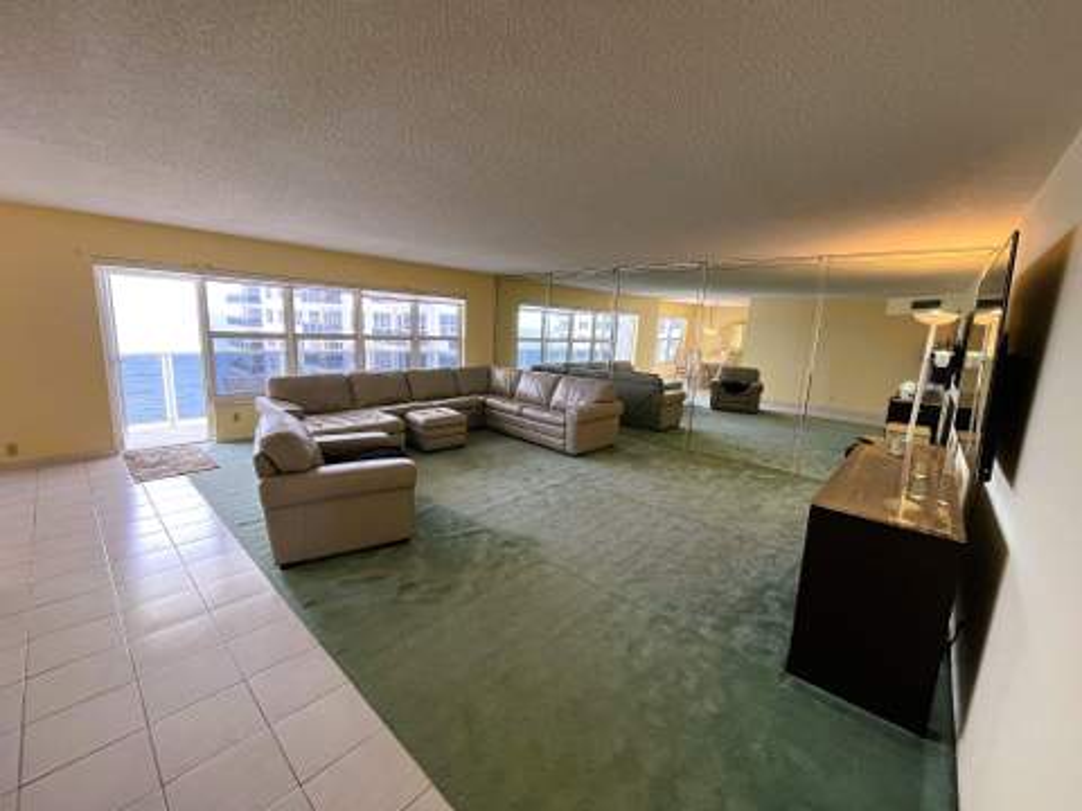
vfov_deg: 89.9
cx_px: 541
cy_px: 406
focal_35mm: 13
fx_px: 406
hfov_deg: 106.2
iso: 200
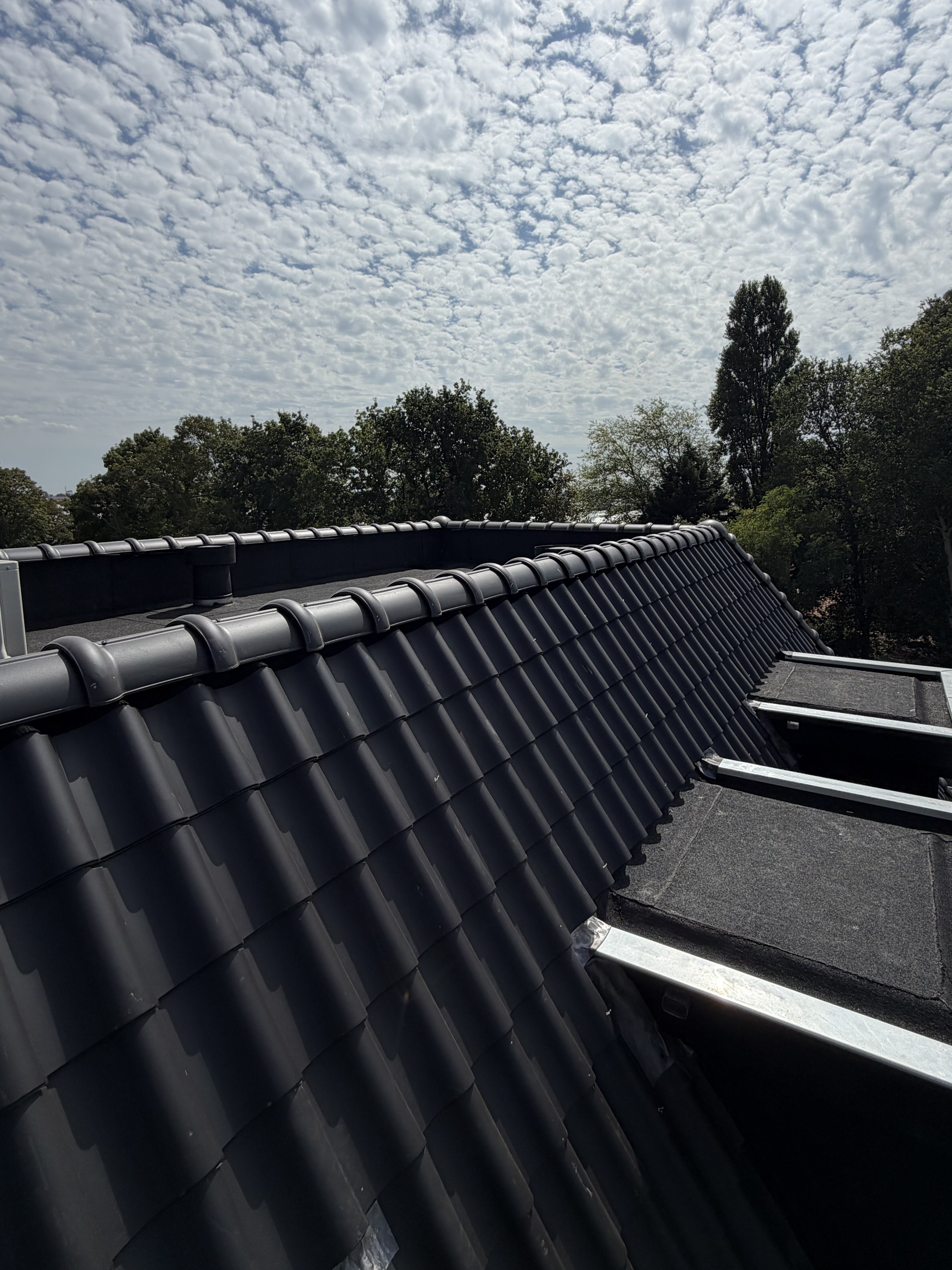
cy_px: 572
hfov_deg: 71.5
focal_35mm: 18
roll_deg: +0.1
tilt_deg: -6.4
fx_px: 660
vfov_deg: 87.5
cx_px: 500
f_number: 2.2
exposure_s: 1/2976
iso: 20
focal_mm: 2.22
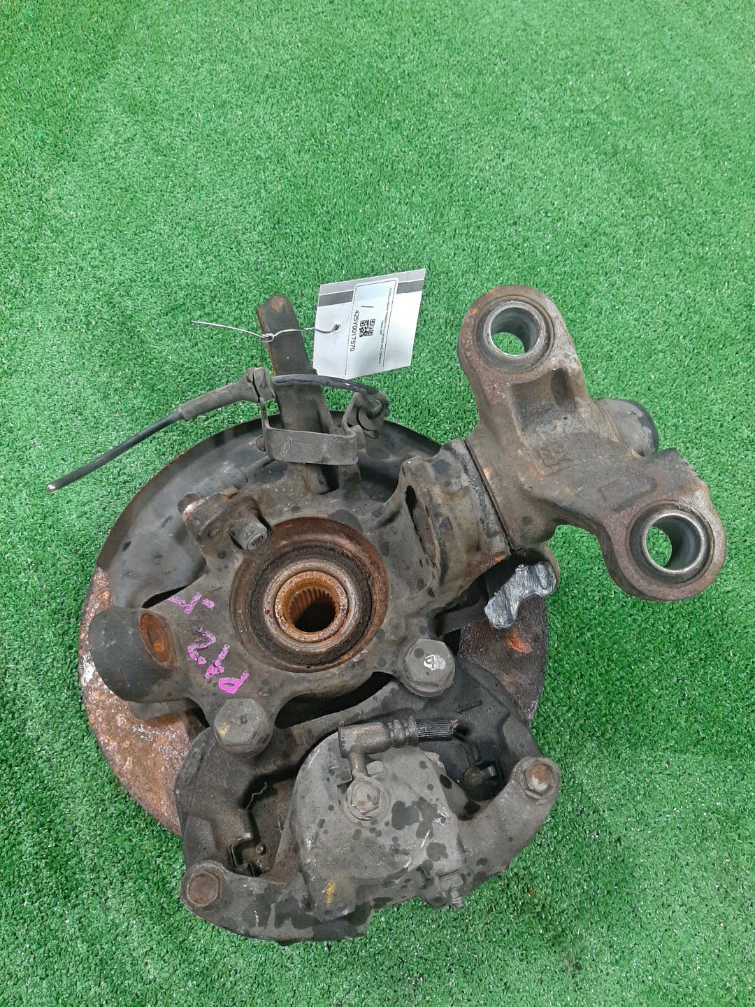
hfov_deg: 53.1
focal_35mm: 26
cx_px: 378
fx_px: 756
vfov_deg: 67.3
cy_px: 504
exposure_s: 1/25
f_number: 1.7
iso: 238
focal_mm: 3.93
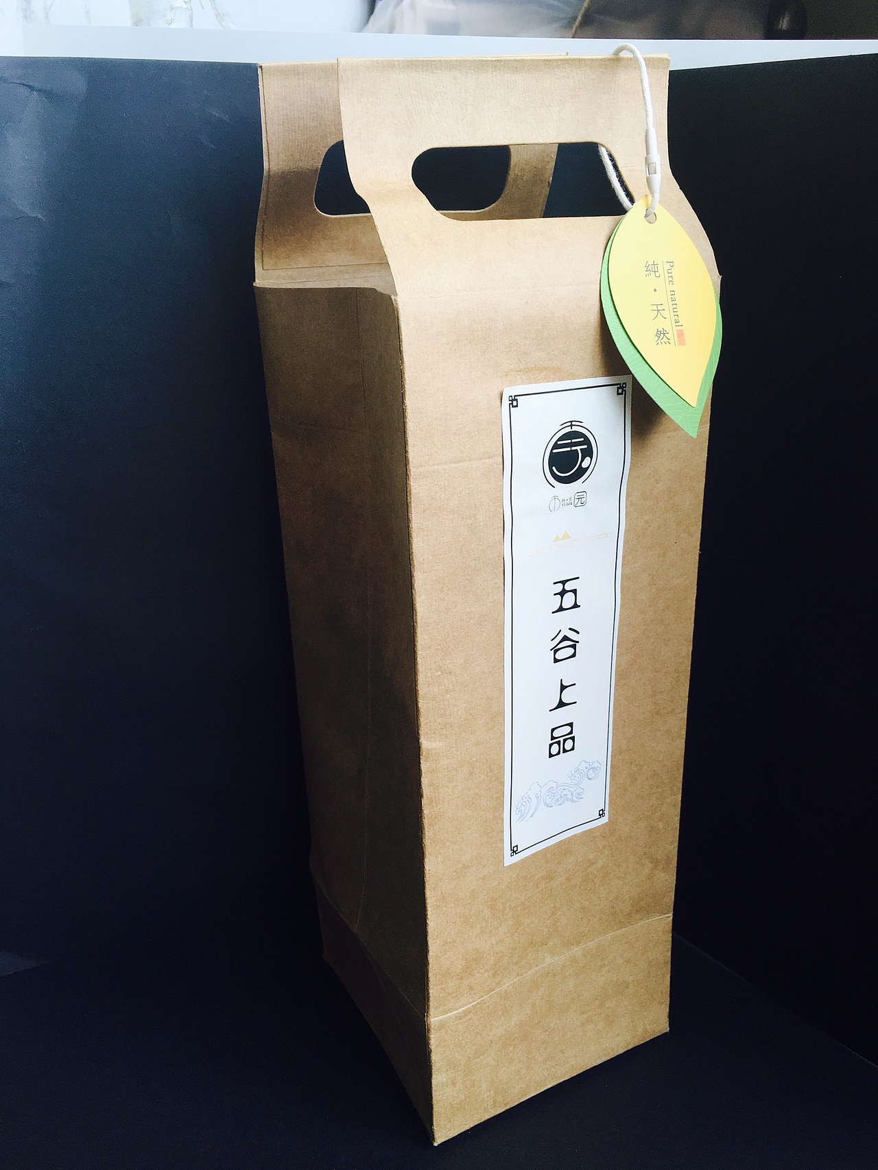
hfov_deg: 48.2
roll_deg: +0.1
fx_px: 981
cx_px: 439
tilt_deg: -27.6
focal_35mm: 29
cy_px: 585
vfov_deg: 61.7
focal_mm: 4.15
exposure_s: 1/100
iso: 25
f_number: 2.2
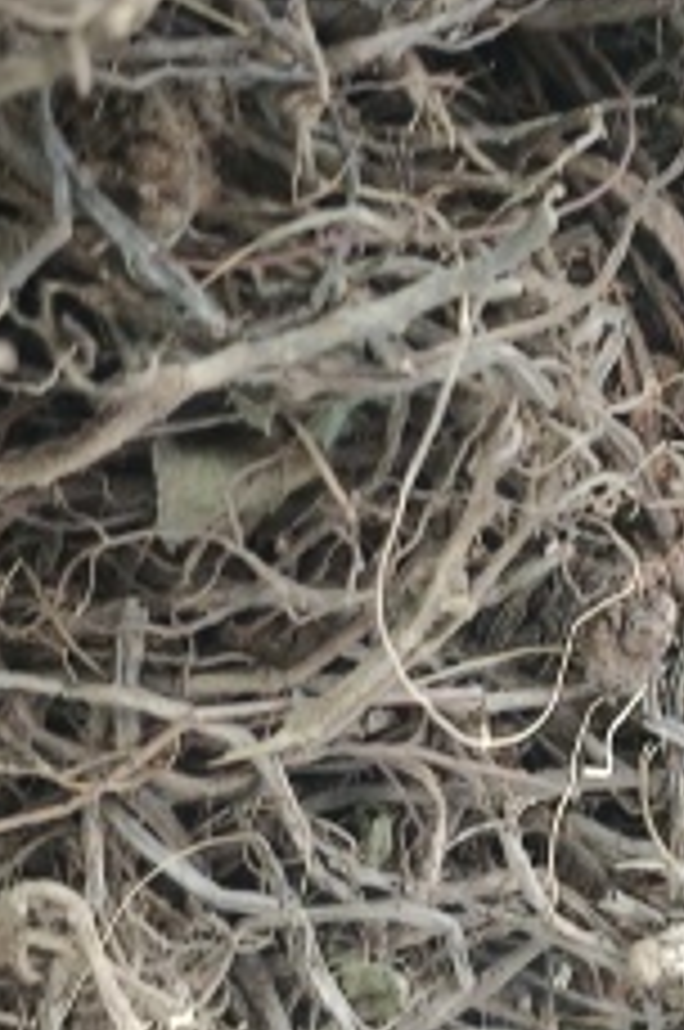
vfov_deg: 22.4
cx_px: 630
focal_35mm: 91
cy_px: 535
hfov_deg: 14.8
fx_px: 2601
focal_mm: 4.84
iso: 2551
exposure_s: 1/33.3
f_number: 1.79
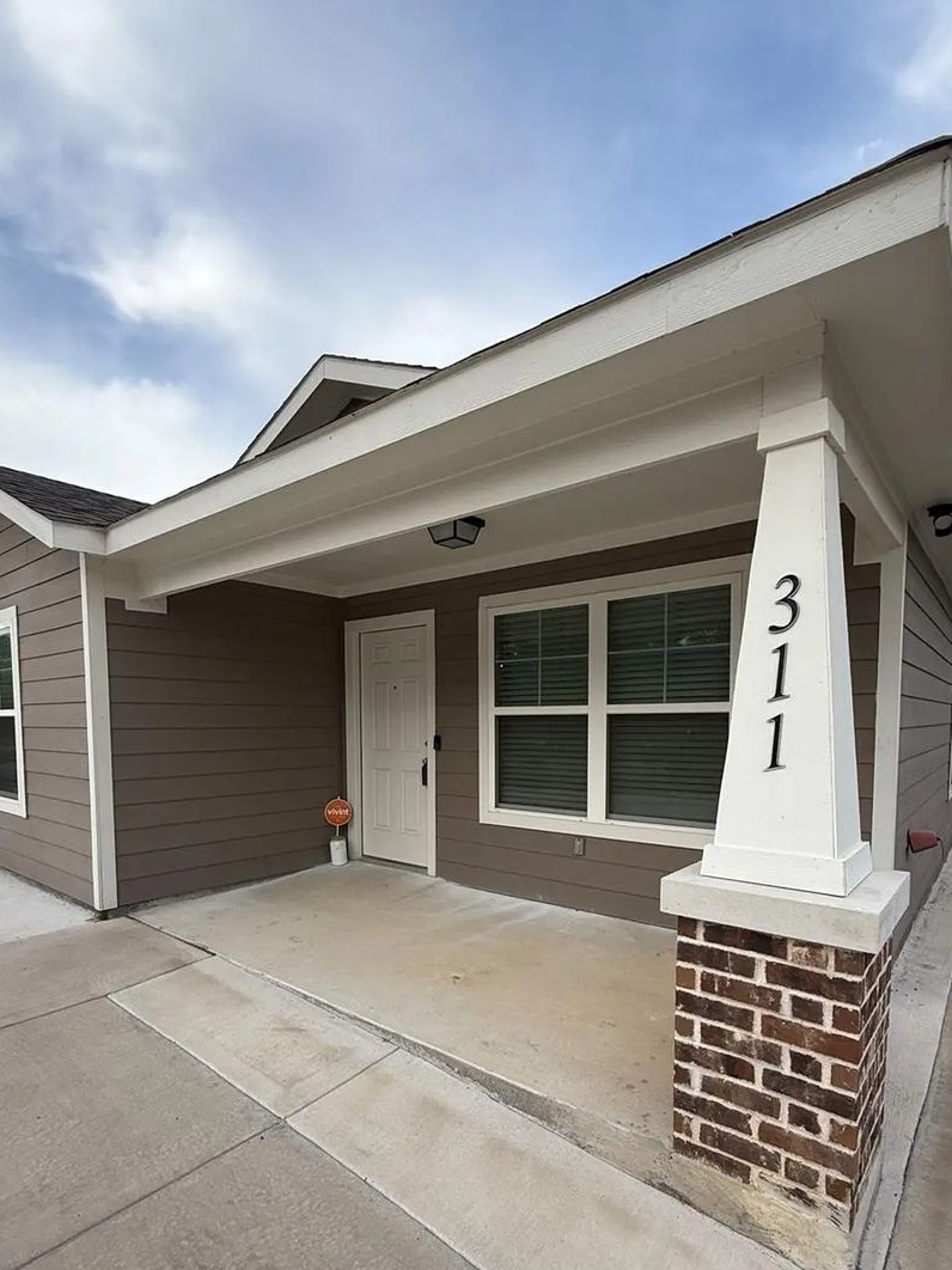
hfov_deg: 71.6
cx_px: 471
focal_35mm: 18
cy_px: 765
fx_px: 660
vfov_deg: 86.6
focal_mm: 2.22
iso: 50
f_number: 2.2
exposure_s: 1/564
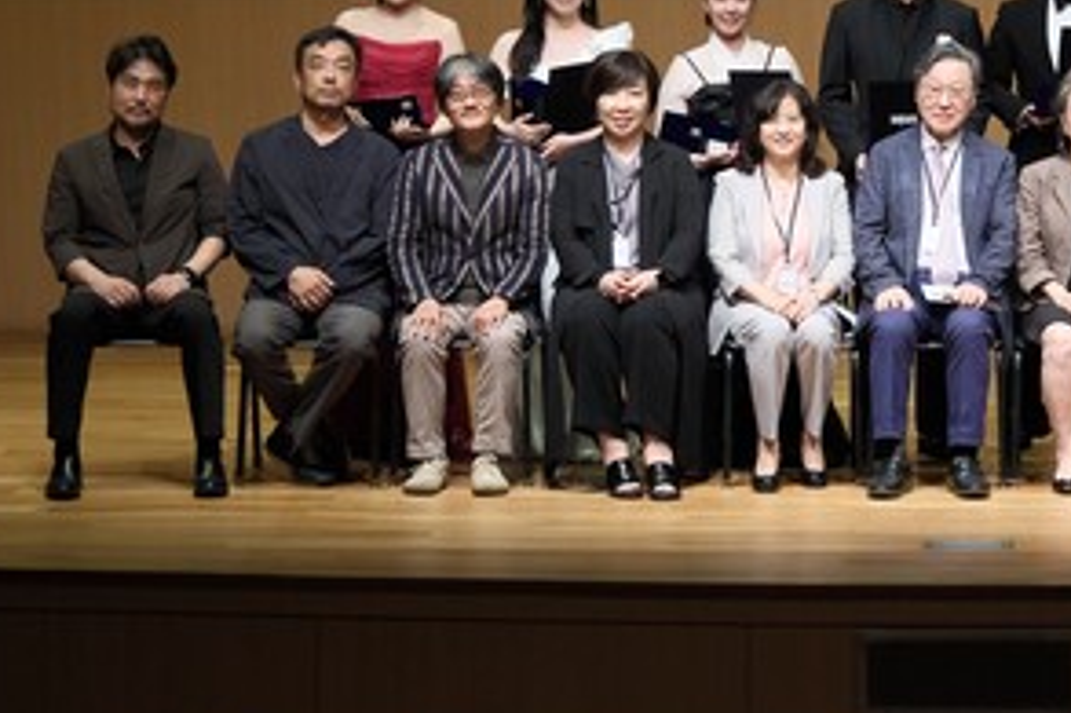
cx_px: 987
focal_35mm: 162
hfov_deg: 12.6
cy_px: 139
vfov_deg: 8.4
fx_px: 4817
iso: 1600
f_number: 4
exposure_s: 1/250
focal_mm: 52.5
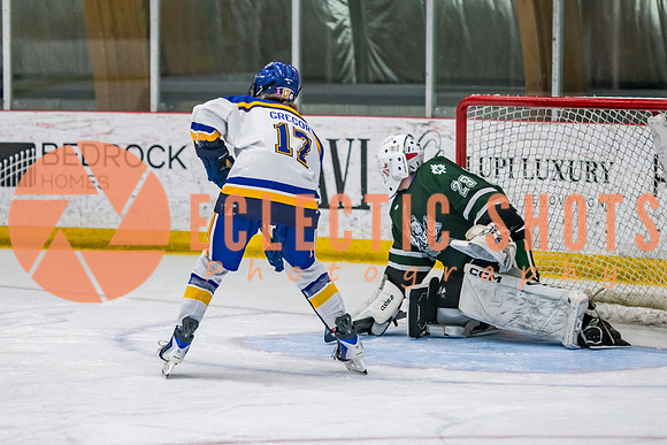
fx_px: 3619
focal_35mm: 195
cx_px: 268
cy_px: 183
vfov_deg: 7.0
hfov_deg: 10.5
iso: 2000
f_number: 3.2
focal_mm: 120
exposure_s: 1/640
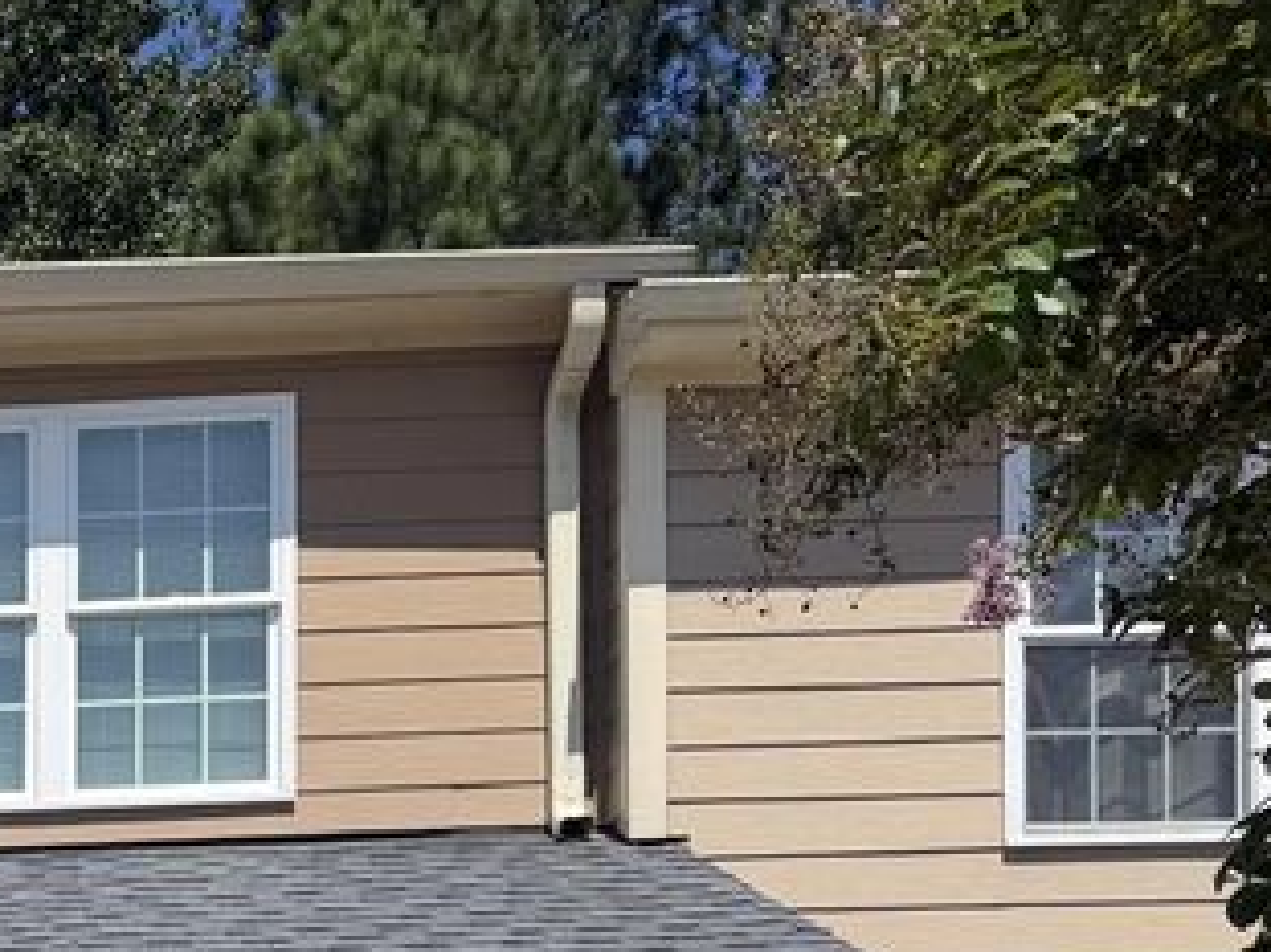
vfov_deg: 16.7
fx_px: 2900
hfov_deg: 21.6
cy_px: 1491
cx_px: -511
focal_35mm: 79
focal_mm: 6.76
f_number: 1.78
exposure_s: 1/6711
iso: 80
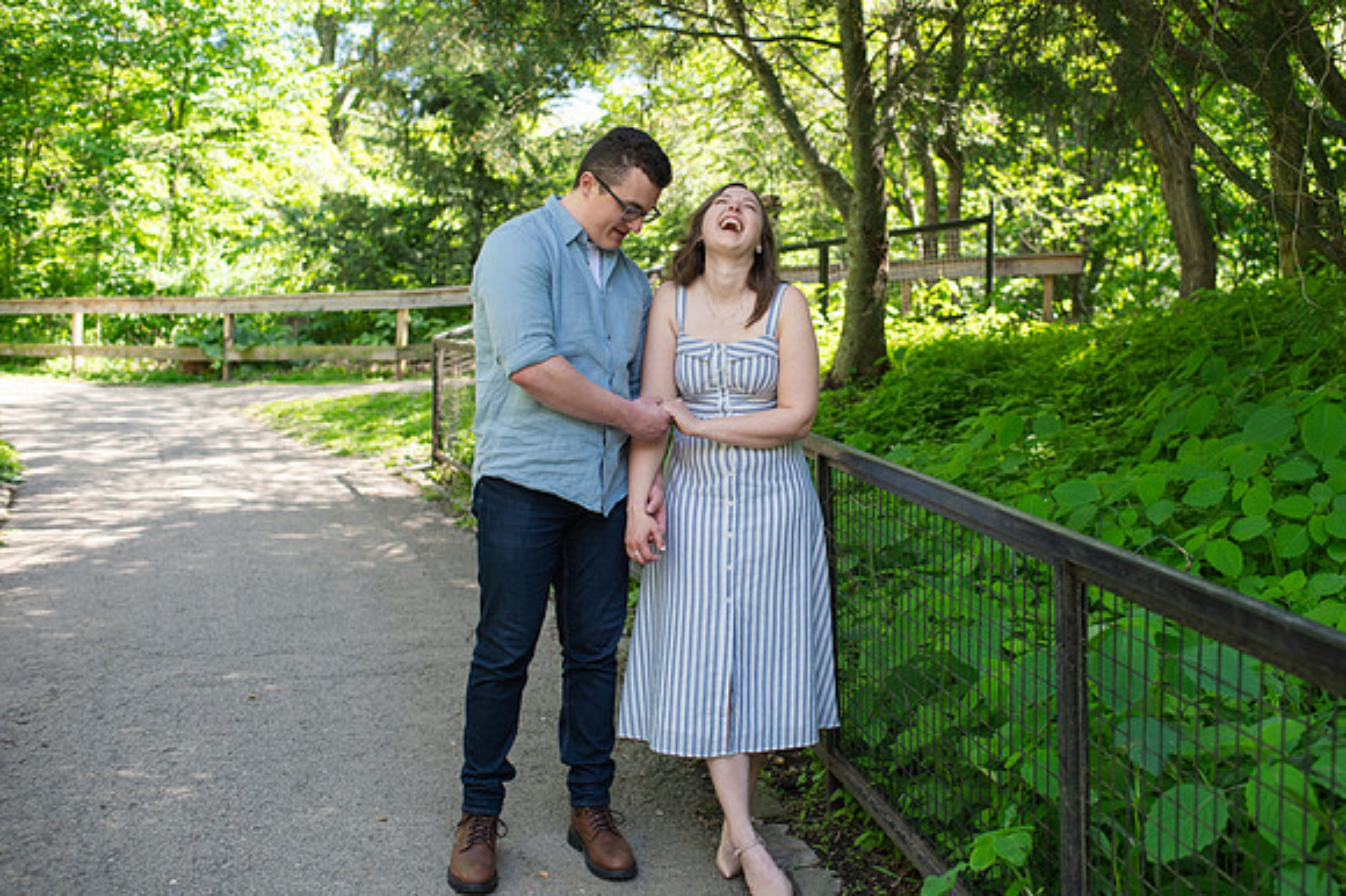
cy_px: 404
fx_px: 1435
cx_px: 739
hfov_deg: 50.2
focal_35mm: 38
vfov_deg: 34.6
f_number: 3.2
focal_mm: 35
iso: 250
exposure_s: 1/400
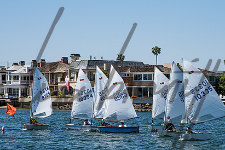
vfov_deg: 9.6
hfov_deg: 14.3
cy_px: 77
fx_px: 894
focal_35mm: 143
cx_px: 130
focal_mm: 94
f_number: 18
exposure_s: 1/320
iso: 250
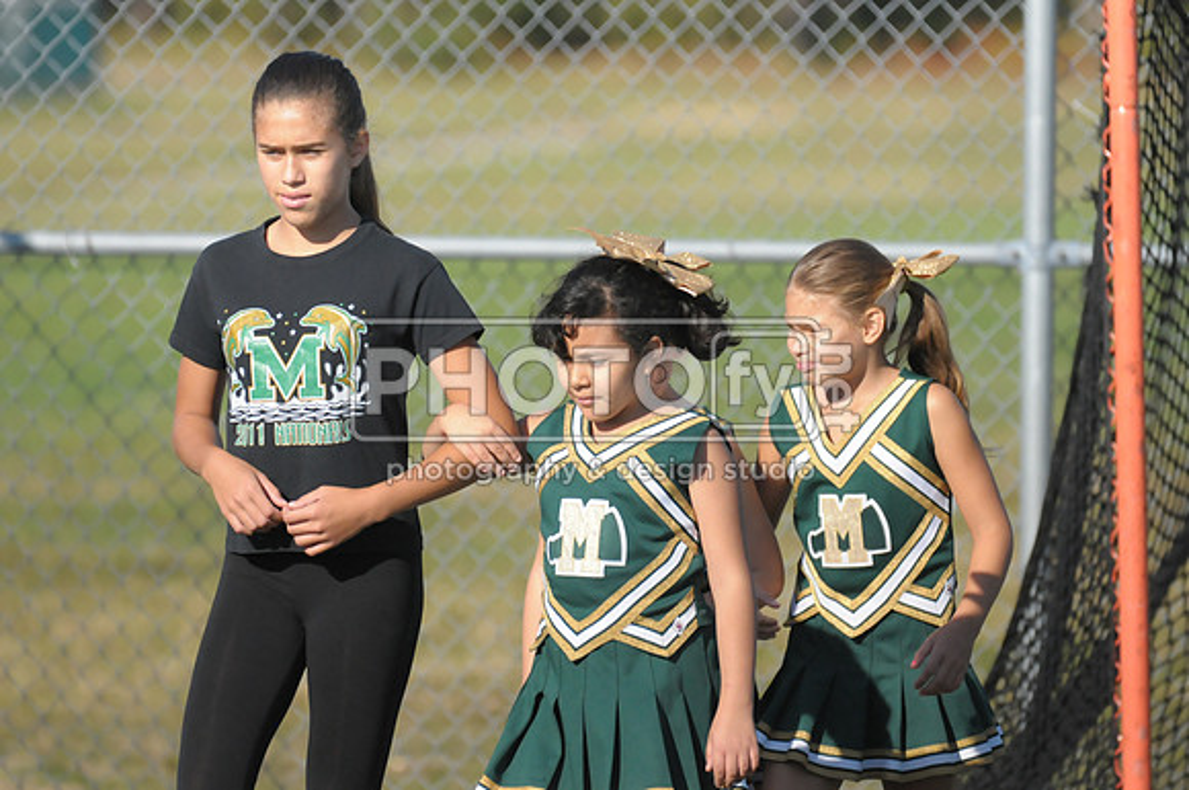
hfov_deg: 4.9
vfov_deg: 3.3
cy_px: 395
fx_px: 13852
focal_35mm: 420
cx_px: 594
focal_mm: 280
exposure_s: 1/8000
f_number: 4
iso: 1600
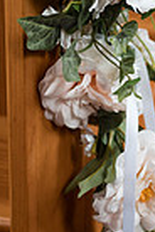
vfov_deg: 17.6
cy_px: 13
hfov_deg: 11.9
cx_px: 135
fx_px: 736
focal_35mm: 114
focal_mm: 35
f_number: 1.8
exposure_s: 1/500
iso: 640
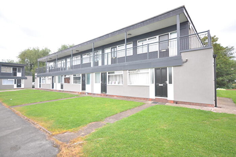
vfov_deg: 63.1
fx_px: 128
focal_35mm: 20
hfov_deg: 85.5
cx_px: 118
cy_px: 78
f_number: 5
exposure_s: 1/80
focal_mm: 13
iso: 200
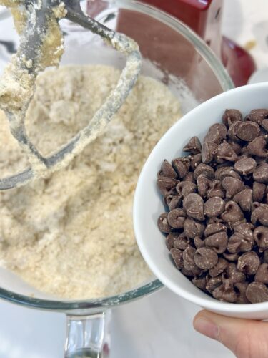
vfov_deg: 39.7
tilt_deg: -72.6
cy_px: 179
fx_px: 495
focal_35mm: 48
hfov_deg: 30.3
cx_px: 134
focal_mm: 6.86
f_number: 1.78
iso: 100
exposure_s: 1/120
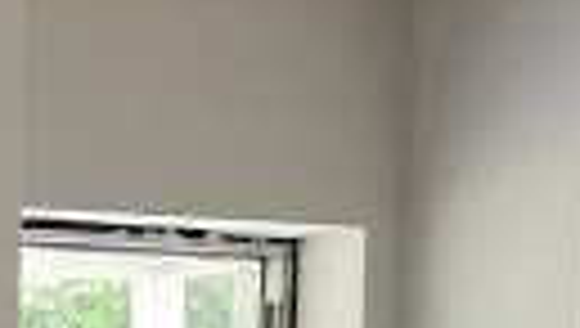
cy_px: 1011
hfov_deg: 11.7
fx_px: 2695
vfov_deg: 6.3
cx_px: -342
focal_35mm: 175
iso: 125
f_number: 1.8
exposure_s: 1/120
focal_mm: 4.25
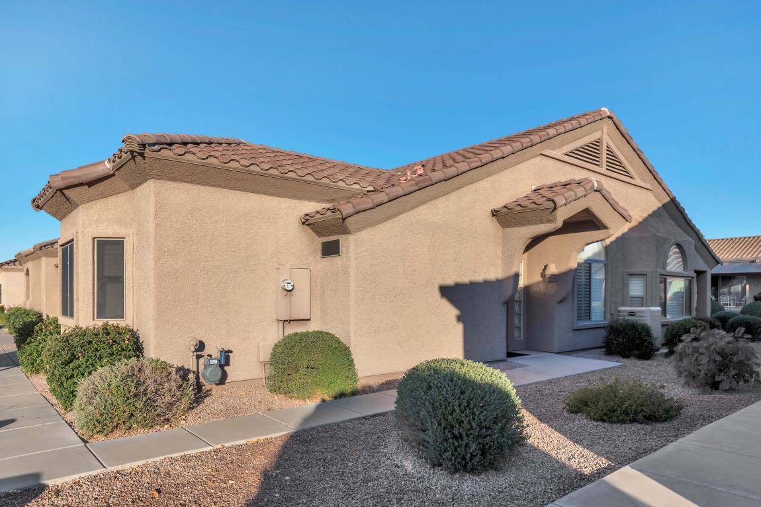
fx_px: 465
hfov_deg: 78.6
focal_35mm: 22
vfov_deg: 57.2
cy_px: 254
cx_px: 380
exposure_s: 1/500
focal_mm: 22
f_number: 11
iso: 400
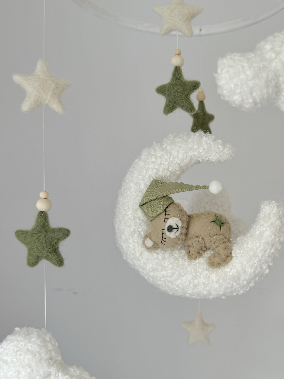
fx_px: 361
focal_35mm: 33
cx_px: 192
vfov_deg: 55.3
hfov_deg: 42.3
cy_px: 201
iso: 160
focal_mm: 6.76
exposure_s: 1/121
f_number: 1.78
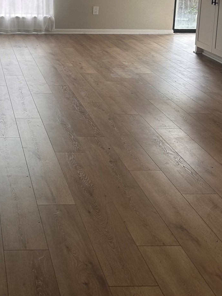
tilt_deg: -8.0
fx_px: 453
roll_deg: -2.4
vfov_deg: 34.0
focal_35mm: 53
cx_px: -19
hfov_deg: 25.6
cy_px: 23
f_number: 1.78
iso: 64
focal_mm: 6.86
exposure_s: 1/121
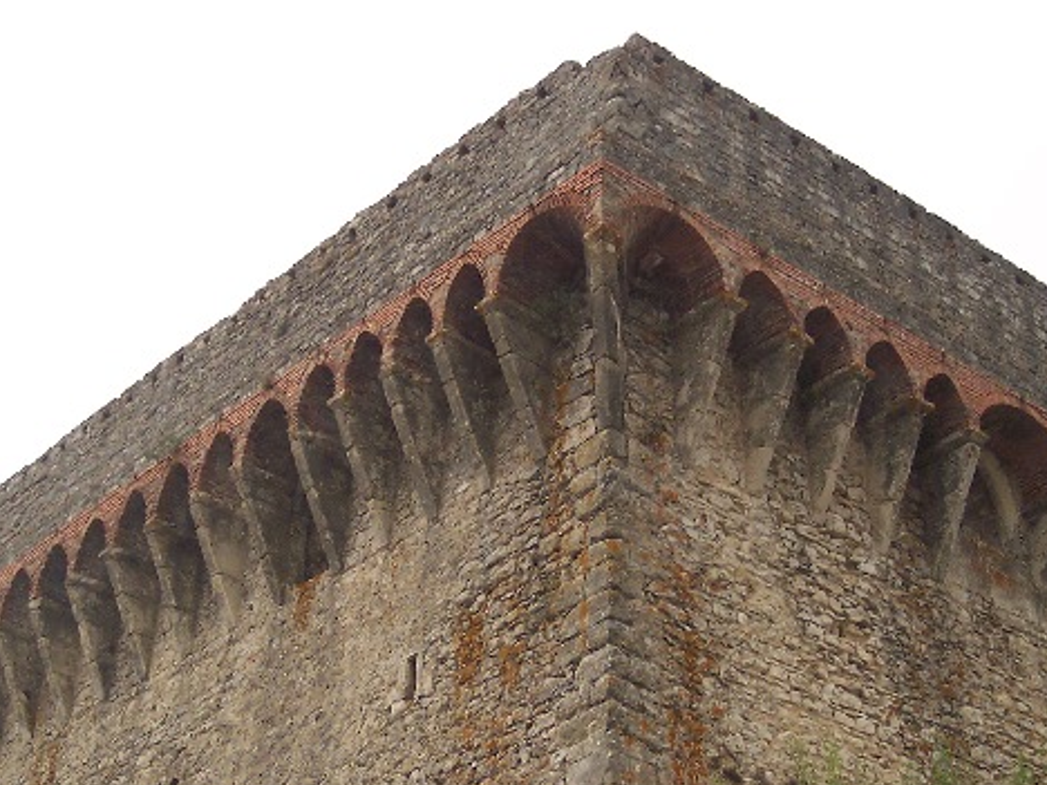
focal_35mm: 65
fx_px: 1966
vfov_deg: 22.4
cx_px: 499
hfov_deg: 29.8
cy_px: 555
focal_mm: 8
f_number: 2.8
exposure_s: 1/60
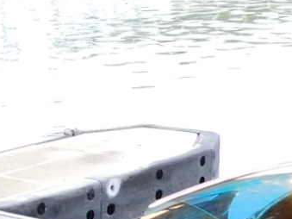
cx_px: -286
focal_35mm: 154
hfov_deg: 11.6
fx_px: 1299
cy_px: 77
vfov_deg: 9.6
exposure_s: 1/30
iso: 125
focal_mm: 4
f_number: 3
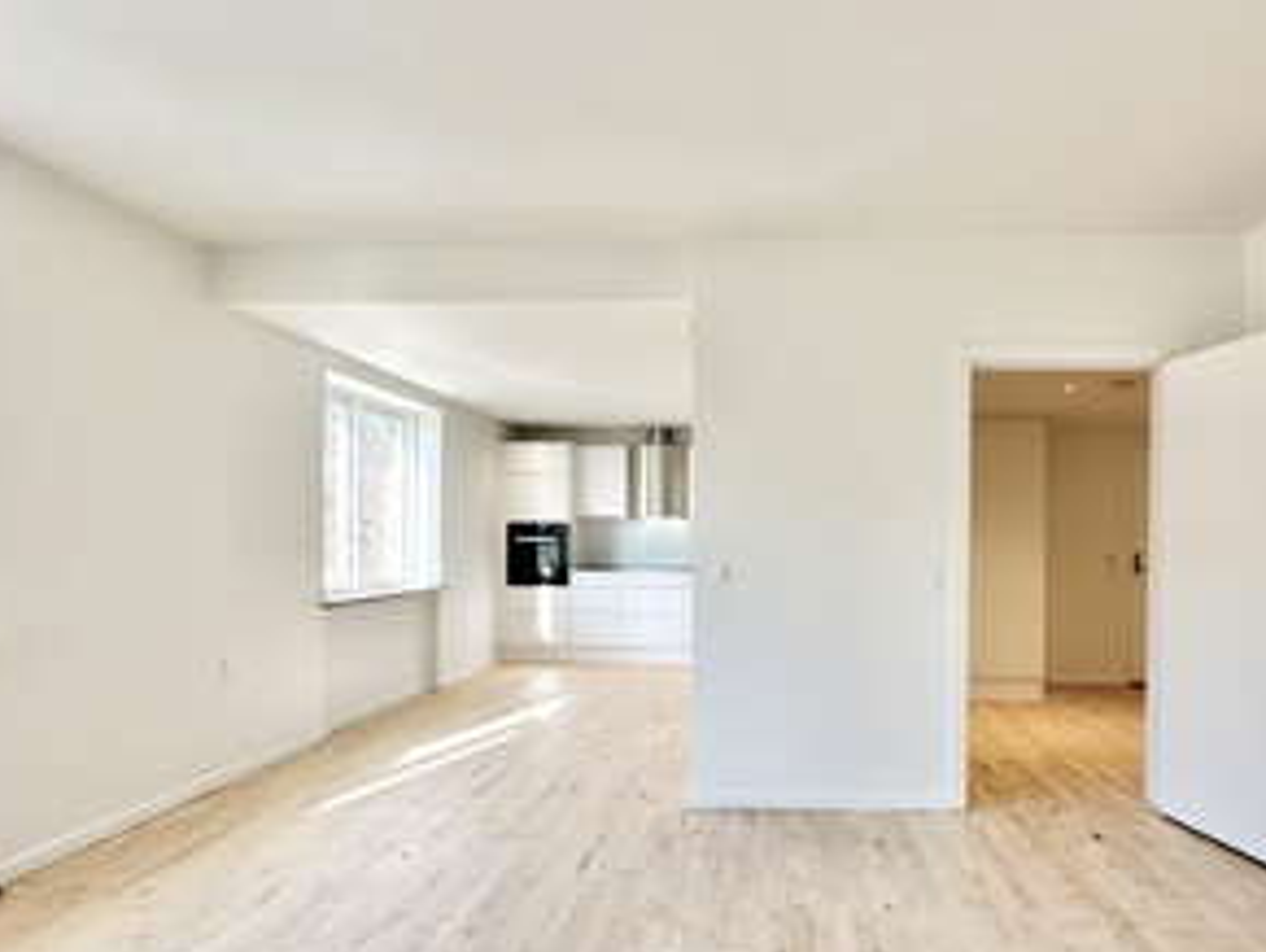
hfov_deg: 86.6
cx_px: 762
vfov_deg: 71.4
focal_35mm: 18
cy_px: 537
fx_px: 659
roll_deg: -0.4
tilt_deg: -0.4
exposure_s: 1/134
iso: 40
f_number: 2.2
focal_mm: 2.22
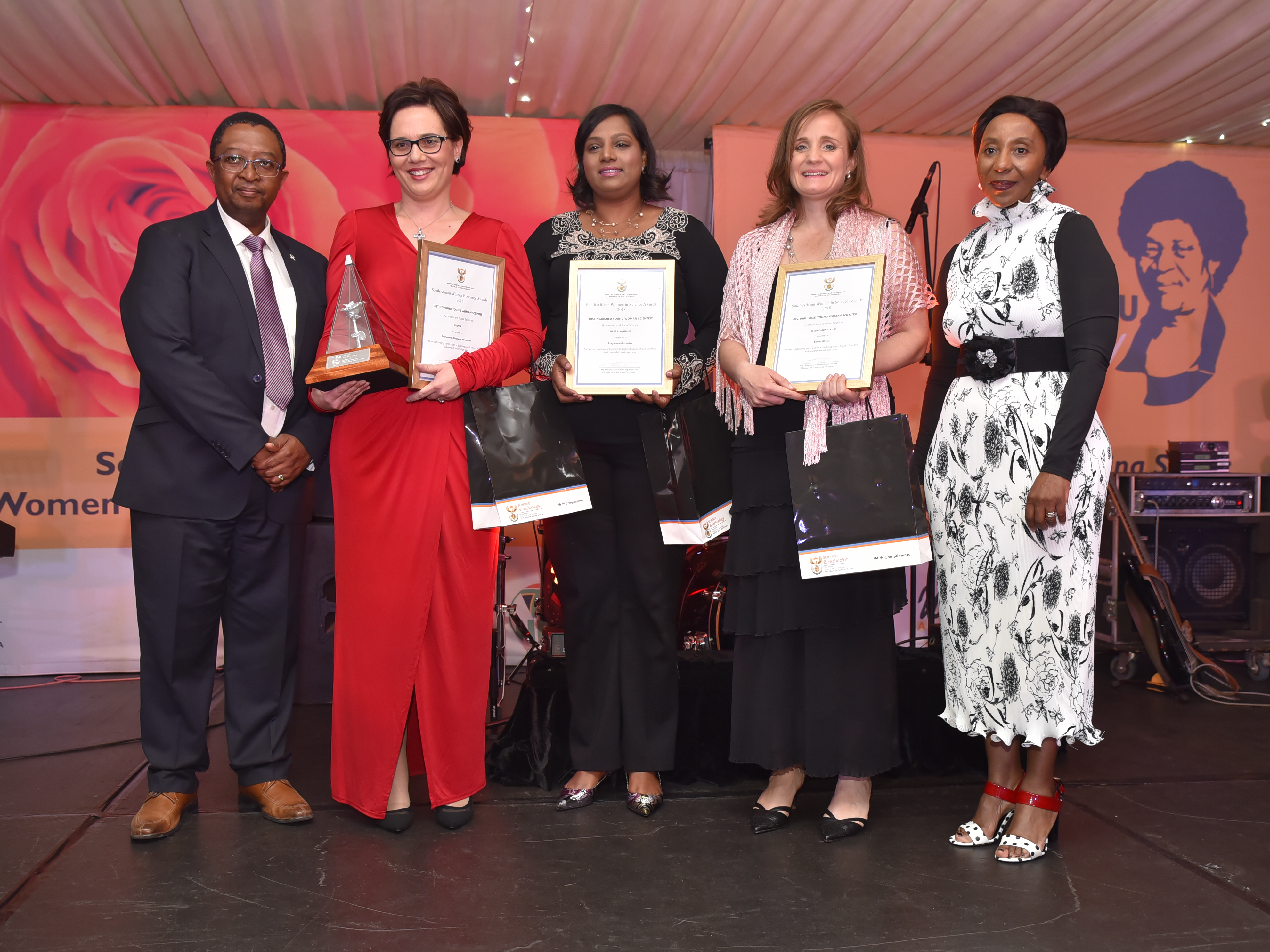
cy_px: 472
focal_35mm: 35
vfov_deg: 40.7
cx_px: 621
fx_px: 1284
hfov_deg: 52.6
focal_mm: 32
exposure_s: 1/100
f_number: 4
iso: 1000
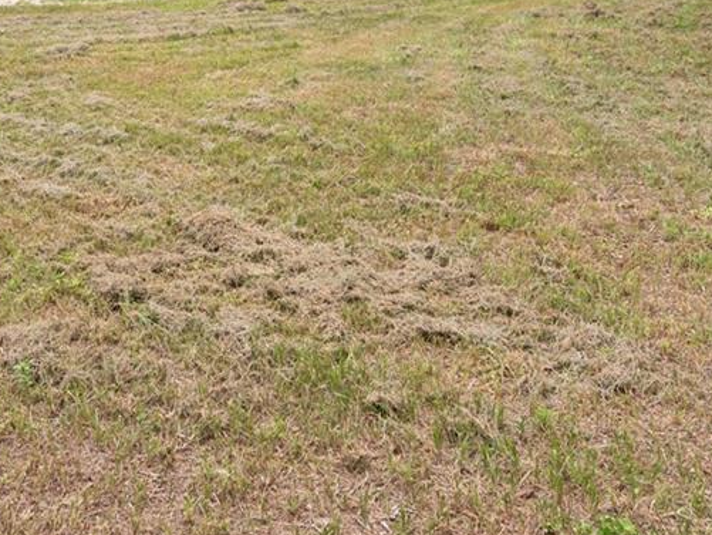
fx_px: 885
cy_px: -10
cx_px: 229
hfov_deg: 43.1
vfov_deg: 31.0
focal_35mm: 43
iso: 100
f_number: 4
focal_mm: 14
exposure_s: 1/320
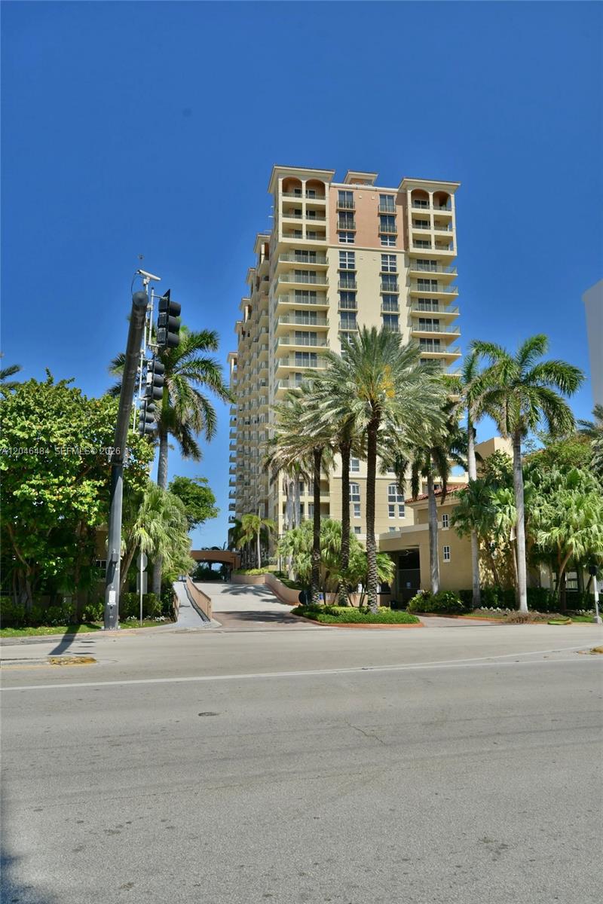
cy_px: 452
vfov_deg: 61.9
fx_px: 754
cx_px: 302
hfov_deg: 43.6
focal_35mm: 30
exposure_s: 1/1000
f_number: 10
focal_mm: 20
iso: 320
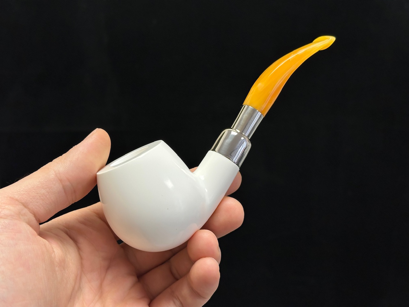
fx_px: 567
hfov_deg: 39.7
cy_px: 154
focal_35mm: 48
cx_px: 204
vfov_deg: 30.3
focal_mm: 6.86
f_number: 1.78
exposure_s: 1/121
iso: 50
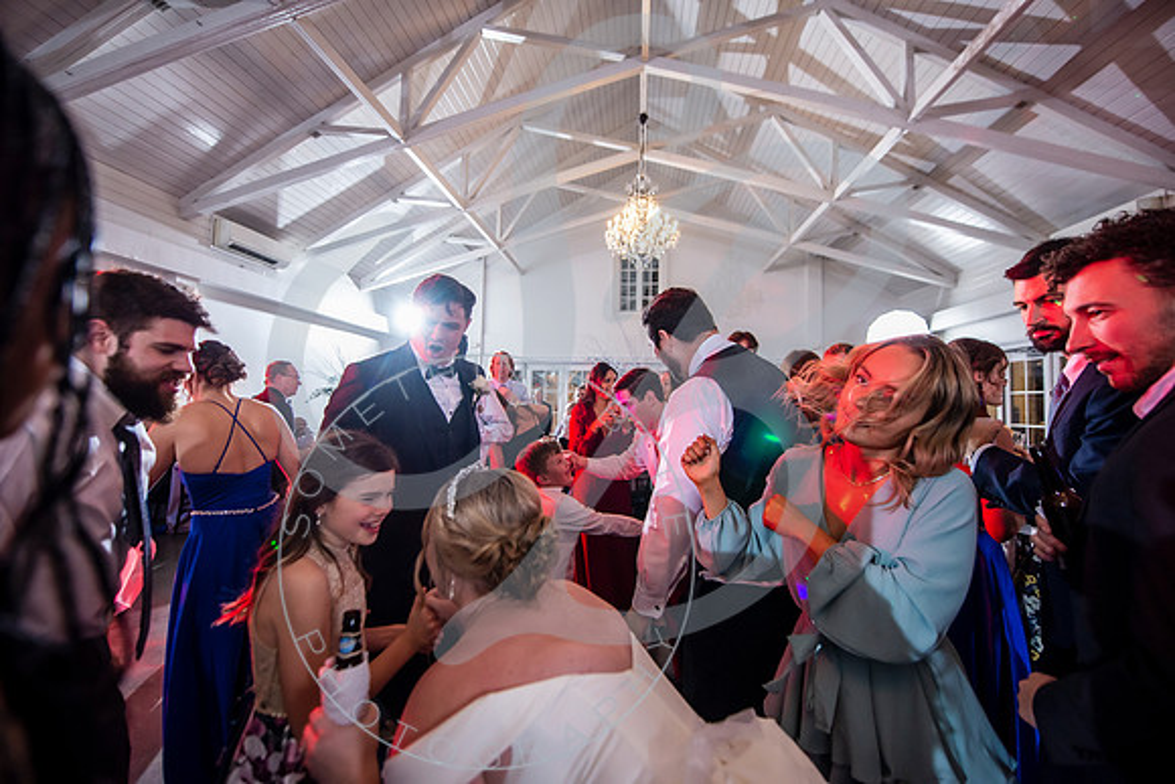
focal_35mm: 14
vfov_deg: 81.2
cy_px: 392
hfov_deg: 104.2
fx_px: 457
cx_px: 588
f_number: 2.8
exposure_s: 1/160
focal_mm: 14
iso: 1600
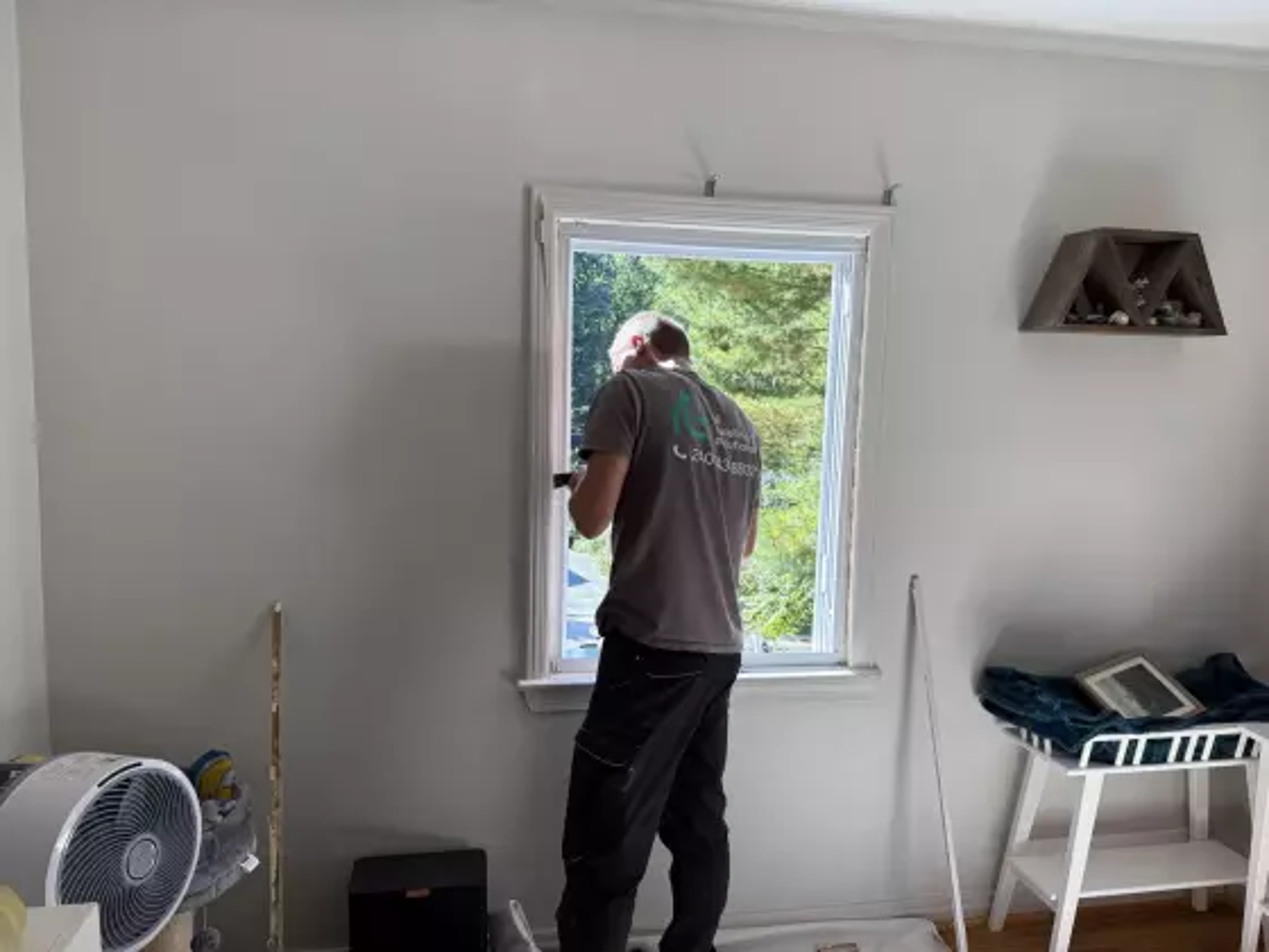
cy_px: 476
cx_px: 634
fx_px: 880
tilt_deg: -5.3
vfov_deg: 56.8
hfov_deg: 71.6
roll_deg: -0.7
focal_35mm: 24
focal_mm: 6.76
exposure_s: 1/467
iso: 100
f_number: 1.78
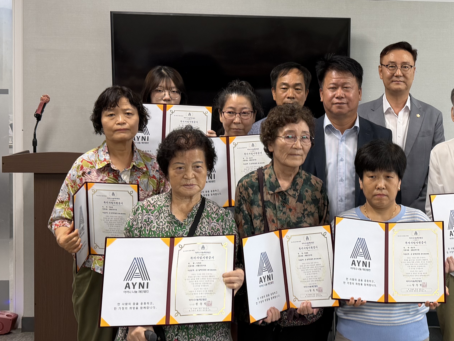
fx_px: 708
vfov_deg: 26.9
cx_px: 363
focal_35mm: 54
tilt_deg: -1.9
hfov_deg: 34.5
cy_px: 111
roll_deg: -0.6
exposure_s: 1/60
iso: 125
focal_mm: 6.76
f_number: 1.78
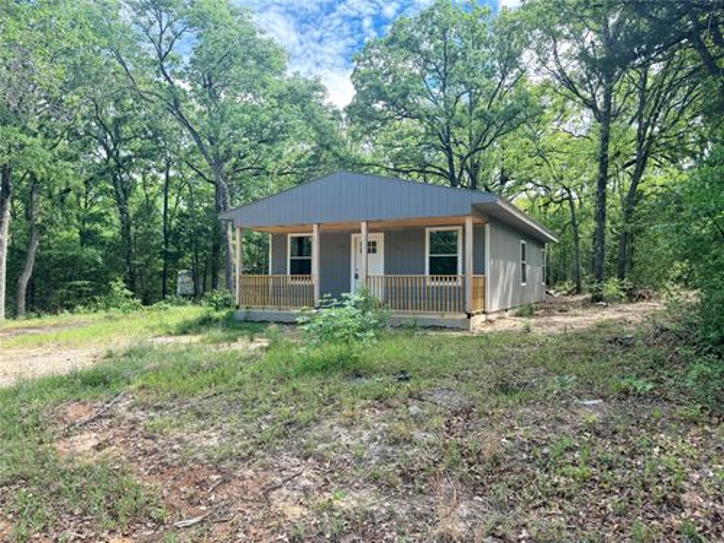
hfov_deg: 71.6
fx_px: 502
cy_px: 272
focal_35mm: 24
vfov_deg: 56.8
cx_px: 362
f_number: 1.78
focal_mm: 6.76
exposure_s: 1/1005
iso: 100
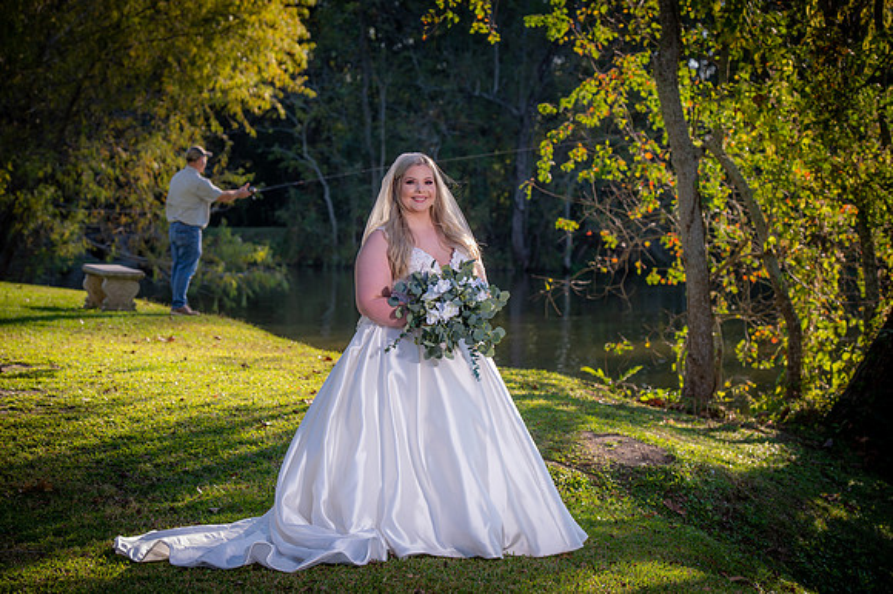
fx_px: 2429
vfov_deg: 13.9
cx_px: 446
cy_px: 297
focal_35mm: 98
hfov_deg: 20.8
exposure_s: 1/125
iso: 100
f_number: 5.6
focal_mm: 98
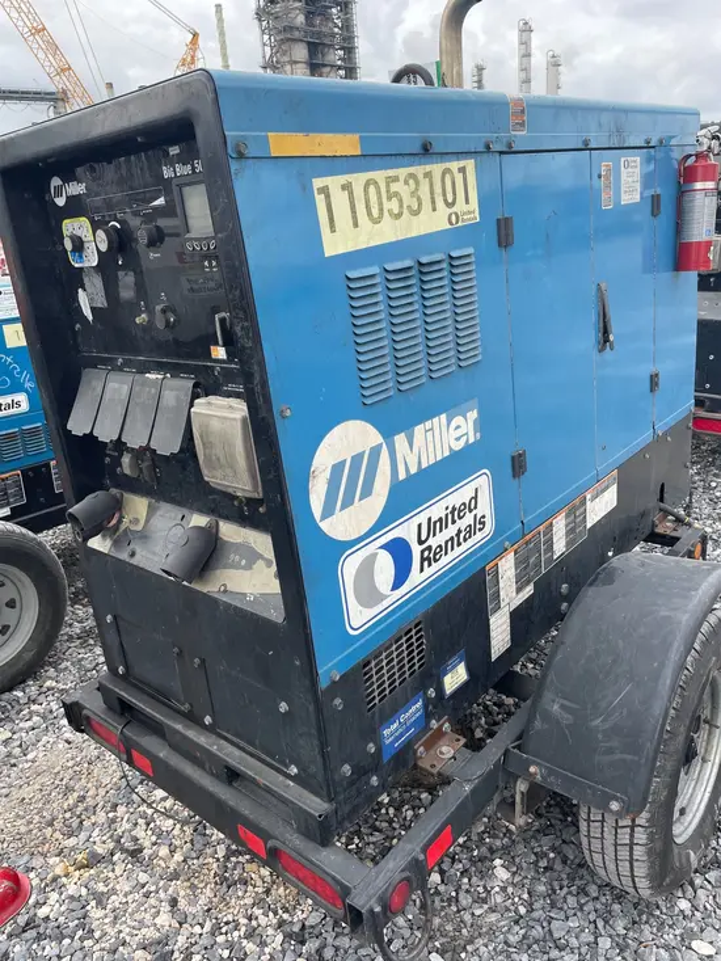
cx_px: 360
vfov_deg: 67.3
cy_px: 480
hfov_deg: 53.1
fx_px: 722
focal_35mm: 26
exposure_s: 1/651
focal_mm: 4.2
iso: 32
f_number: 1.6
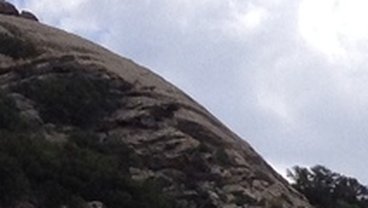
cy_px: 619
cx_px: 1263
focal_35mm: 286
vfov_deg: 4.1
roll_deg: +0.3
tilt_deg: -0.7
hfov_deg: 6.6
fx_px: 2792
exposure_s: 1/1842
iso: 50
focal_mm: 4.28
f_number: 2.4
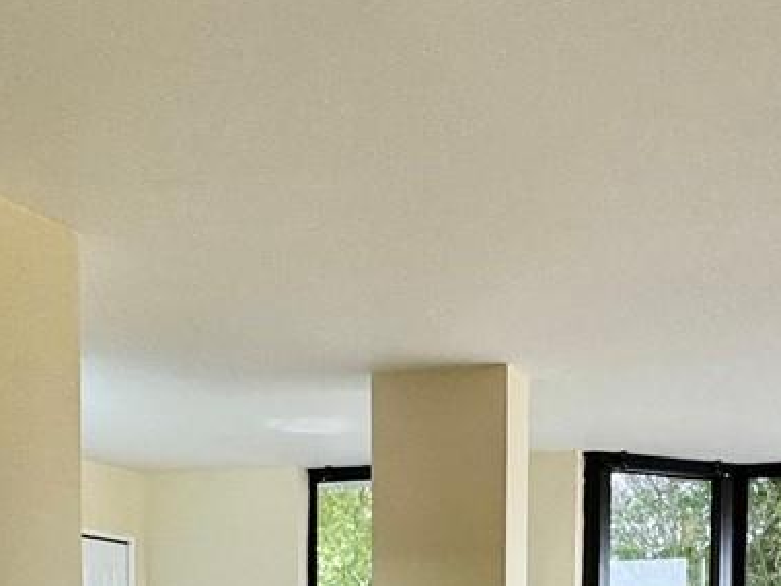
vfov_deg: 21.9
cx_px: 506
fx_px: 1331
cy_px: 794
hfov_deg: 32.5
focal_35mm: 59
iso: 80
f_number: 2.2
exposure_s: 1/120
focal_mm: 2.22
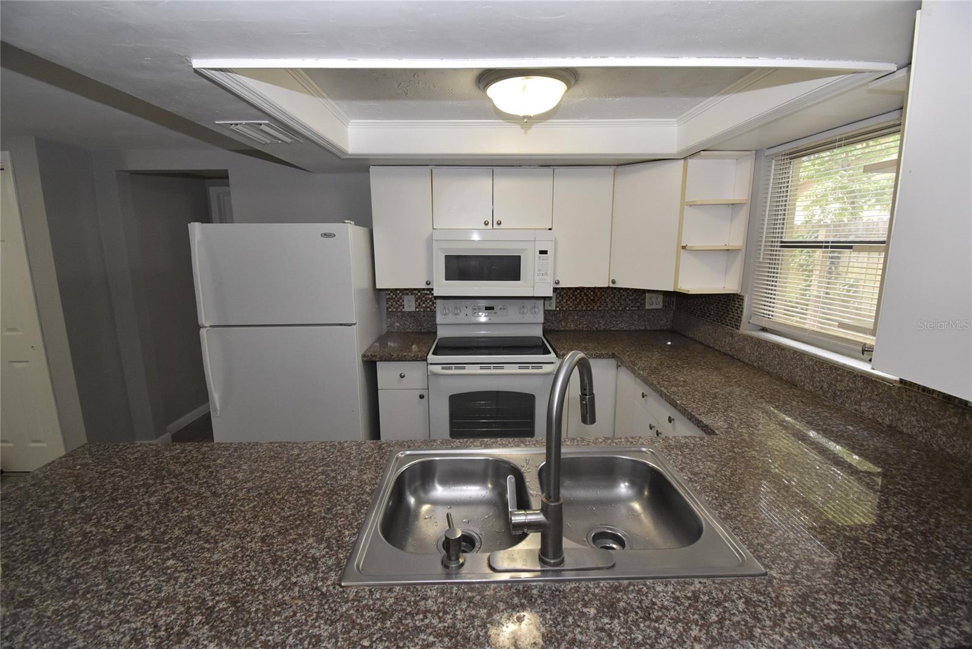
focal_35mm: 15
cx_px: 486
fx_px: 405
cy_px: 324
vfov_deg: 77.4
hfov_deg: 100.4
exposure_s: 1/60
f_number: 8
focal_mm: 10
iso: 1600
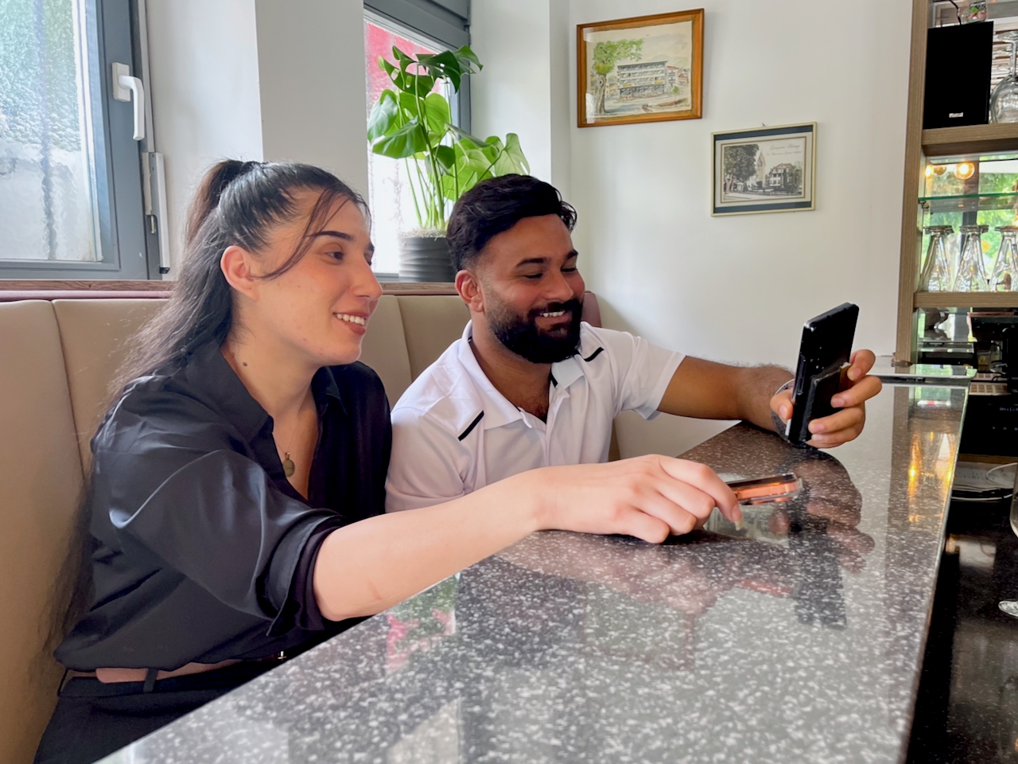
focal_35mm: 26
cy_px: 382
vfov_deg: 53.1
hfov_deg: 67.3
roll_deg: +1.3
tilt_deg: -7.3
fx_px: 765
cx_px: 509
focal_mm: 5.1
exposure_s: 1/121
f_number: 1.6
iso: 125
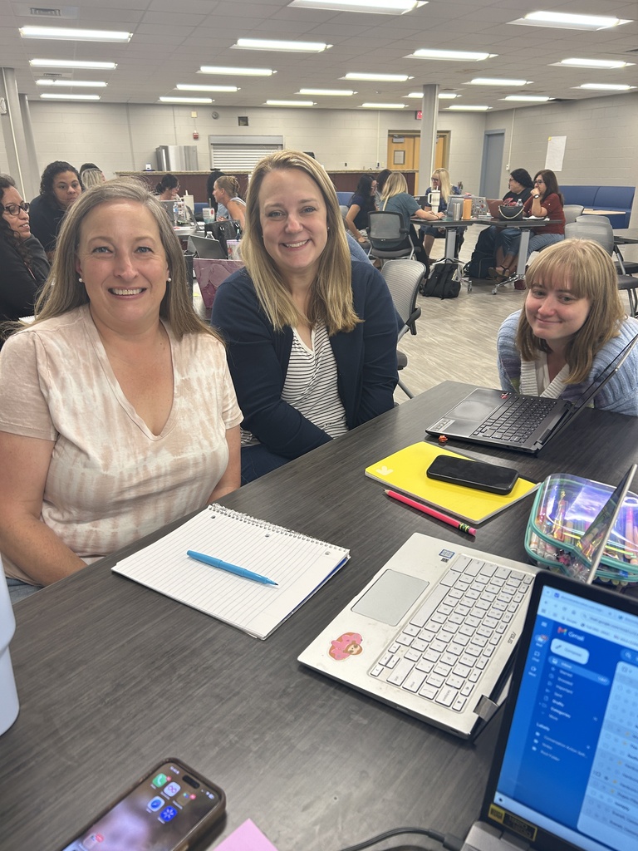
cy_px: 426
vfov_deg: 67.3
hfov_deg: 53.1
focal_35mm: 26
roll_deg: -2.8
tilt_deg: -23.2
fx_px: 639
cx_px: 319
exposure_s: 1/100
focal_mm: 5.7
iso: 80
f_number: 1.5
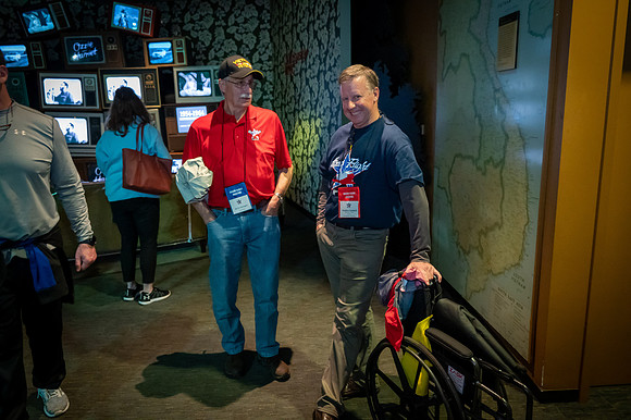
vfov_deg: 46.4
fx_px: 490
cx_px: 316
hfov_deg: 65.5
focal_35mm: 28
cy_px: 210
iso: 11400
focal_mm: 28
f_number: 5.6
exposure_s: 1/50
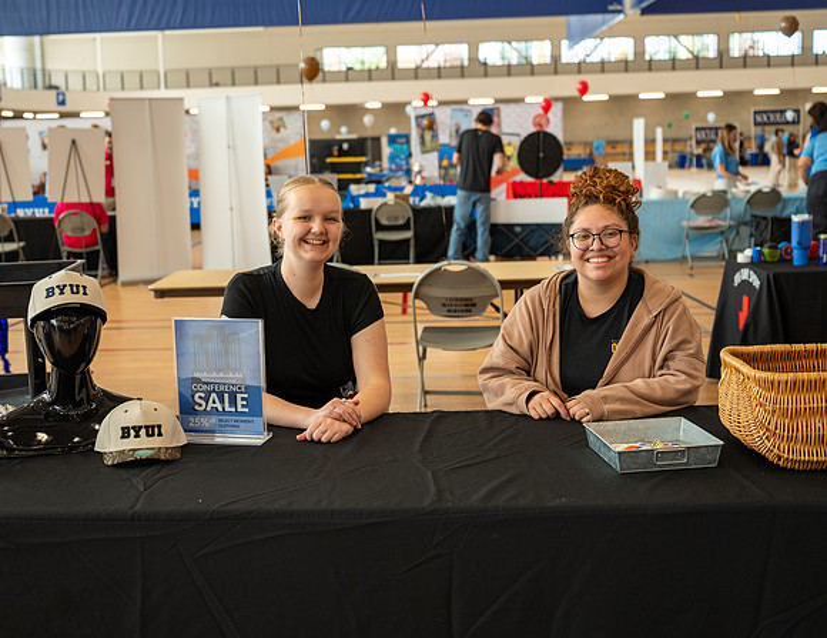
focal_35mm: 43
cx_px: 368
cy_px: 292
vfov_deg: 33.8
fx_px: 1048
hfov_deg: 43.0
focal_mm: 34.5
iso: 200
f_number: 2.8
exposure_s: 1/125
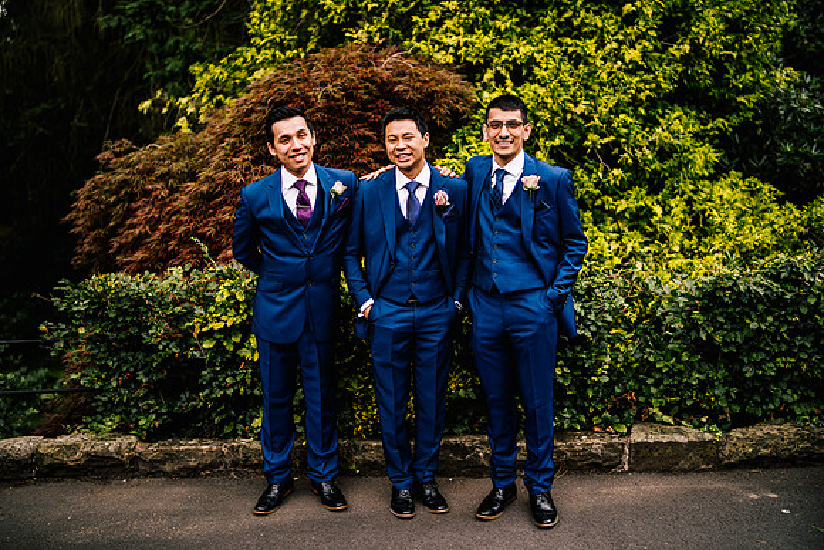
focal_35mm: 35
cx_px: 412
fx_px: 801
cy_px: 275
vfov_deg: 37.9
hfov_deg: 54.4
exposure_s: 1/1250
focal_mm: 35
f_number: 4
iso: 100
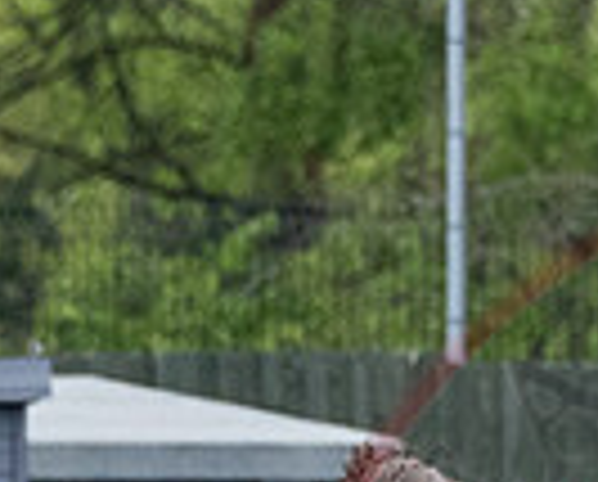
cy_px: 935
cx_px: 873
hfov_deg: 0.8
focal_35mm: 2302
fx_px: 40832
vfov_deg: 0.7
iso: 500
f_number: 4
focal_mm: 200
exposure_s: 1/1600
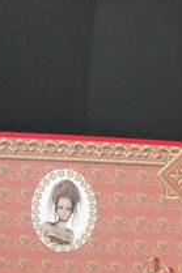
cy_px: 287
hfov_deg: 13.6
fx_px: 760
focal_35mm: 100
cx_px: 70
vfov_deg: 19.7
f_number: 4.5
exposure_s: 1/60
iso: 400
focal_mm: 31
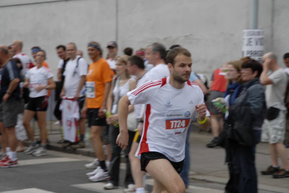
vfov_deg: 13.1
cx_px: 144
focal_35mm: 105
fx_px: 844
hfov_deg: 19.4
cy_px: 96
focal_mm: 70
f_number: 8
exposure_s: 1/250
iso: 125
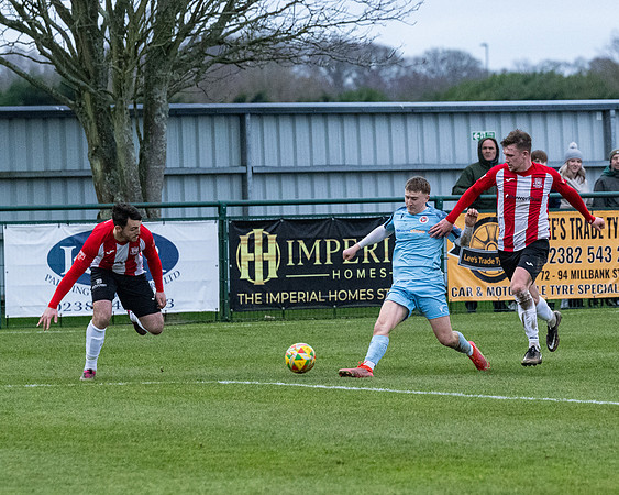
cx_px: 455
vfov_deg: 5.0
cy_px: 233
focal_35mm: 310
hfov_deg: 6.2
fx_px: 5684
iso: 4000
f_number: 4
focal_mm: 150
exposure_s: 1/1250
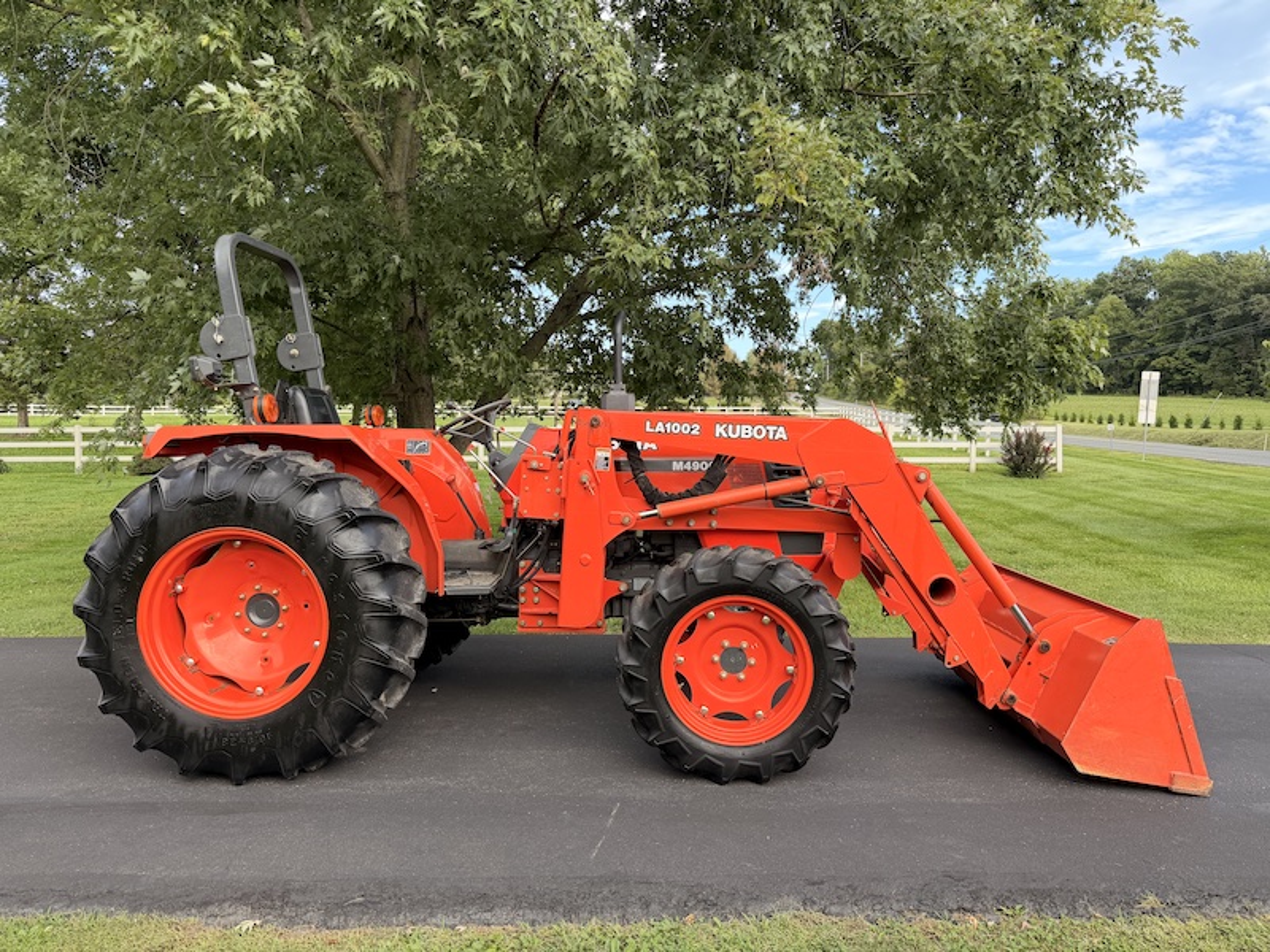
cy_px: 476
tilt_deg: -2.3
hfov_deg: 71.6
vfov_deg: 56.8
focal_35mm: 24
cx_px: 635
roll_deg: -0.1
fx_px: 881
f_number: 1.78
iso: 100
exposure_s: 1/979
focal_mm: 6.76
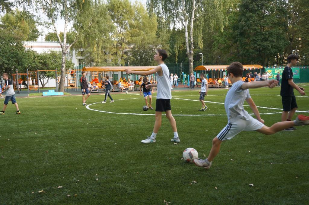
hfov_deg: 53.2
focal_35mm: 36
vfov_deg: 36.8
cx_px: 154
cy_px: 102
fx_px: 309
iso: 250
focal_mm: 24
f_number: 4.5
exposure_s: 1/320
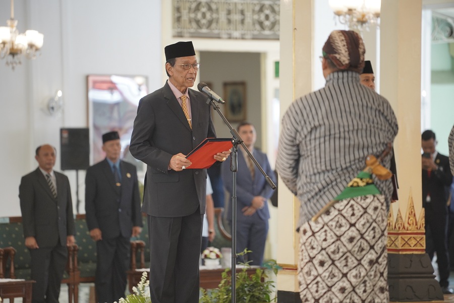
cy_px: 152
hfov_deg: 10.3
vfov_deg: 6.9
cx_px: 227
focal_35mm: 200
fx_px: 2522
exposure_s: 1/160
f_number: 4
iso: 1600
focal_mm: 200
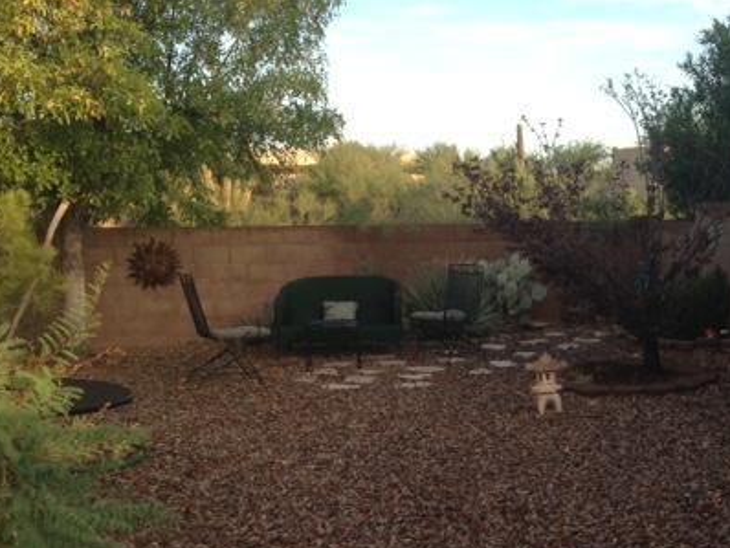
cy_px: 337
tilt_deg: -7.4
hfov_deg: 35.6
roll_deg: +0.8
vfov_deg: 27.5
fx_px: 1118
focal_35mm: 53
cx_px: 517
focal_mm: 4.12
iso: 50
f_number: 2.4
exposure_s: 1/244
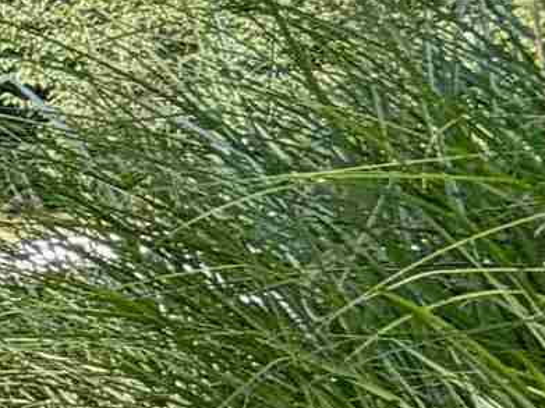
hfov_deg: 9.0
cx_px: -1473
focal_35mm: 110
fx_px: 1731
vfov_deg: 13.5
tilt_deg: +4.0
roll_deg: +1.6
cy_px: 217
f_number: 2.2
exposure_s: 1/502
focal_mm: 2.22
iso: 50
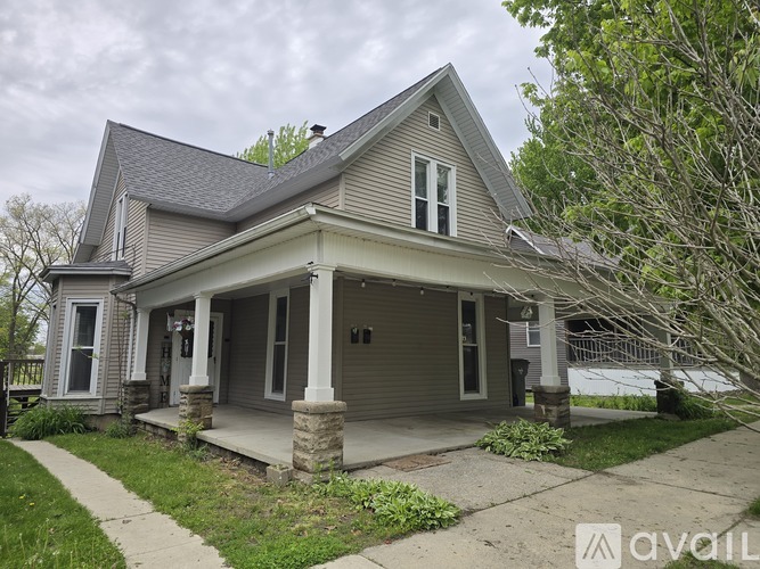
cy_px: 284
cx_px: 380
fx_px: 505
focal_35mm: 23
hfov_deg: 73.9
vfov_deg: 58.9
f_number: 1.7
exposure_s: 1/483
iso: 12
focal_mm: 6.3
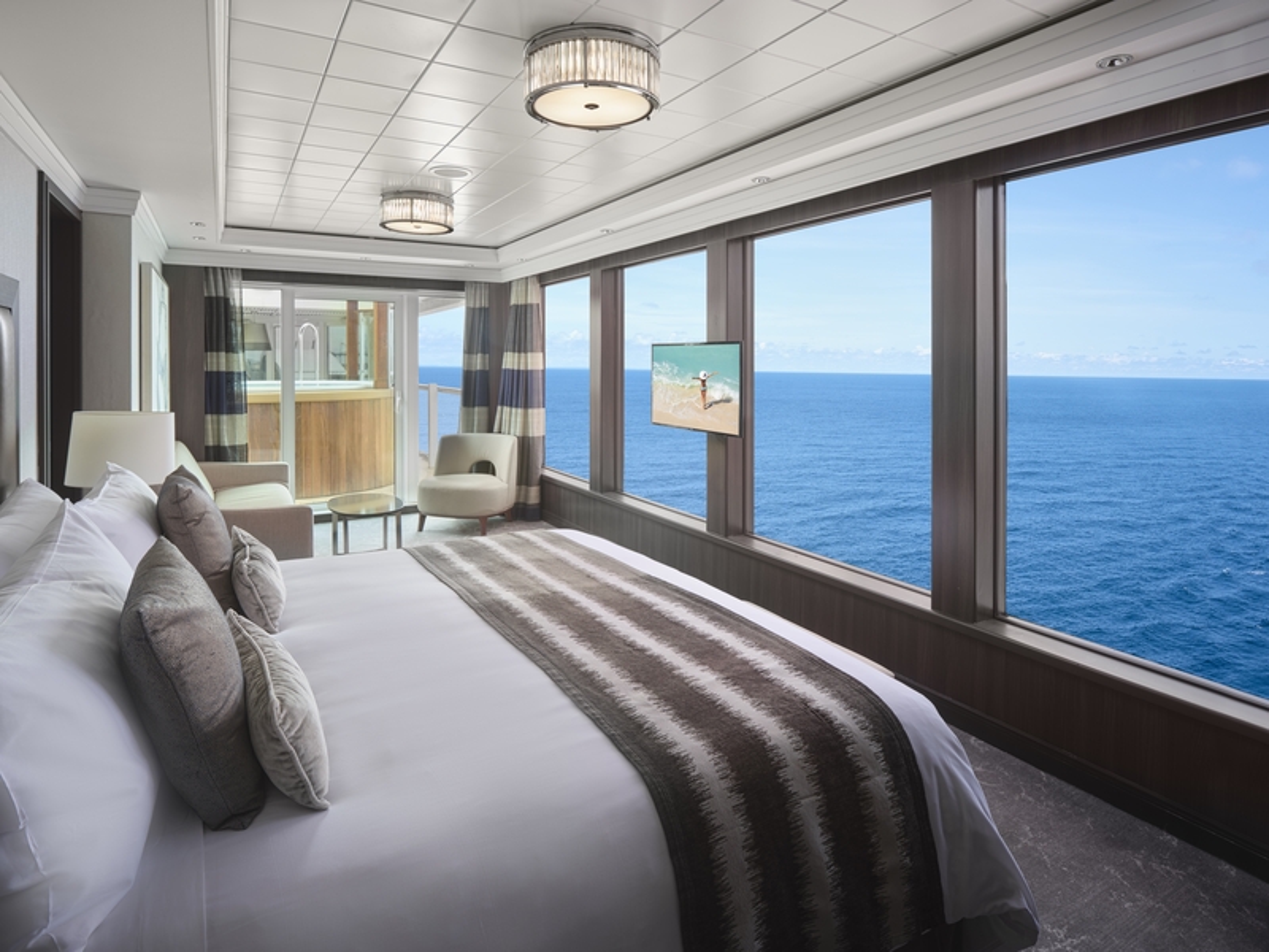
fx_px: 697
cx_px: 634
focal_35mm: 19
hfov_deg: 84.7
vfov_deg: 68.7
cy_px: 476
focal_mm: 24
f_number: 10
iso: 200
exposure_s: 1/13
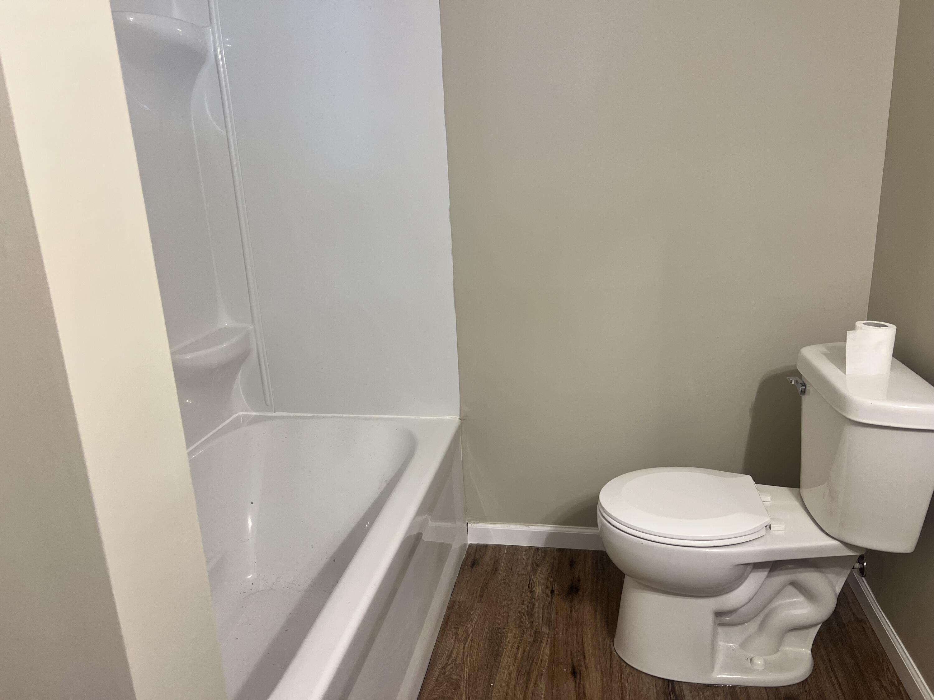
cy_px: 350
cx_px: 467
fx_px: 702
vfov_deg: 53.1
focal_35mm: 26
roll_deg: +2.9
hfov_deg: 67.3
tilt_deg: -17.4
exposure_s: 1/120
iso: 125
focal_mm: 5.7
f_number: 1.5
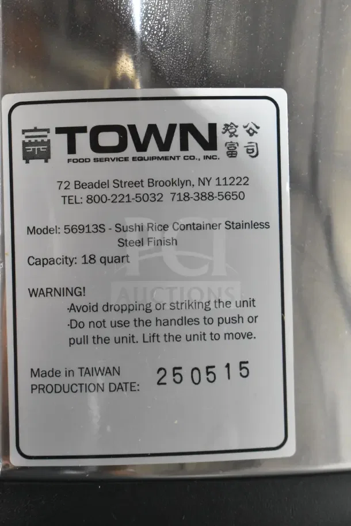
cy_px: 263
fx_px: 1206
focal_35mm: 82
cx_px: 176
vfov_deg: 24.6
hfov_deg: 16.6
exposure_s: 1/160
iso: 6400
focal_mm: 55
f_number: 6.3
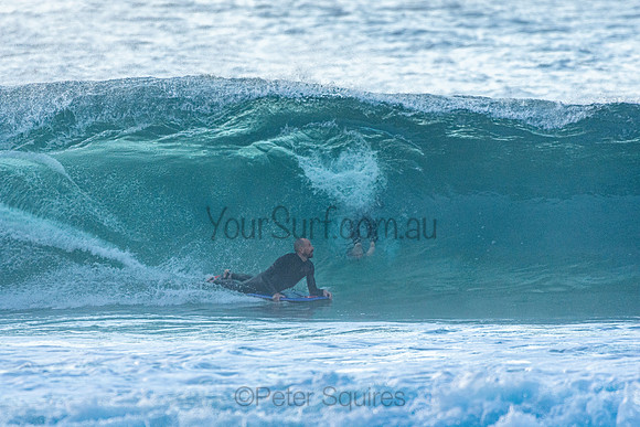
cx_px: 320
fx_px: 12802
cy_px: 214
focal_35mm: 720
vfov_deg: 1.9
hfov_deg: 2.9
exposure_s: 1/1250
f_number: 5.6
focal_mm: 480
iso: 800
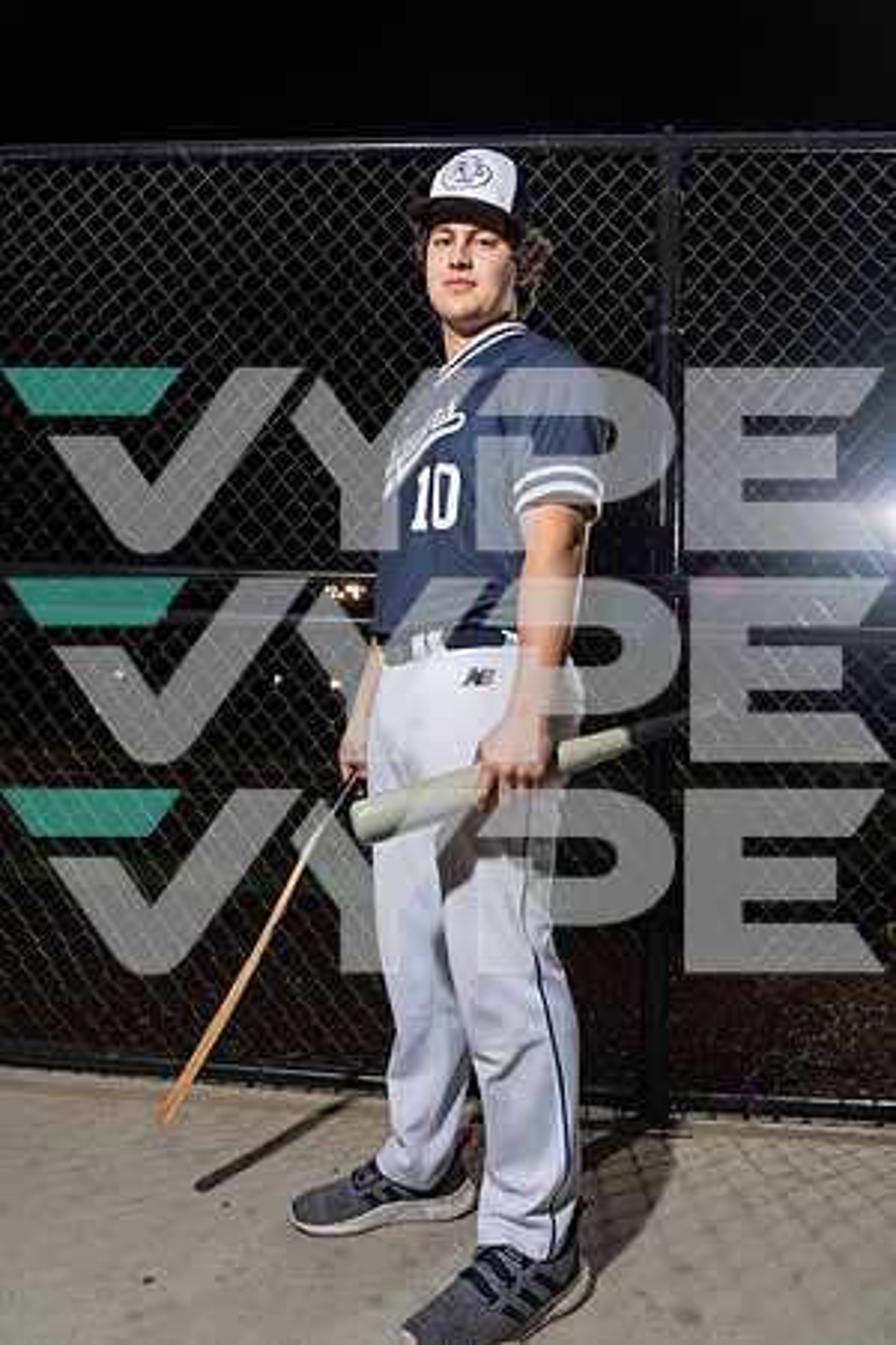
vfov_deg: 71.5
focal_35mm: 25
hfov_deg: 51.3
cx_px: 448
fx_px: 933
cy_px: 672
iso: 125
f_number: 5.6
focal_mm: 25
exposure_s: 1/125
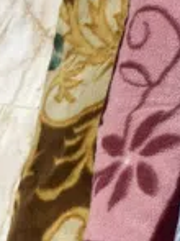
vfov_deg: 27.3
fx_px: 472
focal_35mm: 68
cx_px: 206
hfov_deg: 20.4
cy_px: 228
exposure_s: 1/50
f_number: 1.6
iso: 80
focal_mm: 5.1
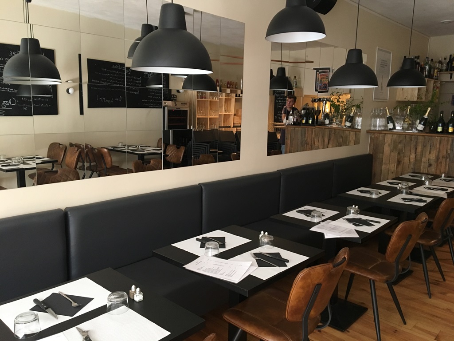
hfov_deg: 61.7
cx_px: 227
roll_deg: -1.6
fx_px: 380
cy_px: 170
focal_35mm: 29
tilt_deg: -8.8
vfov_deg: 48.2
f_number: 2.2
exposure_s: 1/33
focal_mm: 4.15
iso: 160
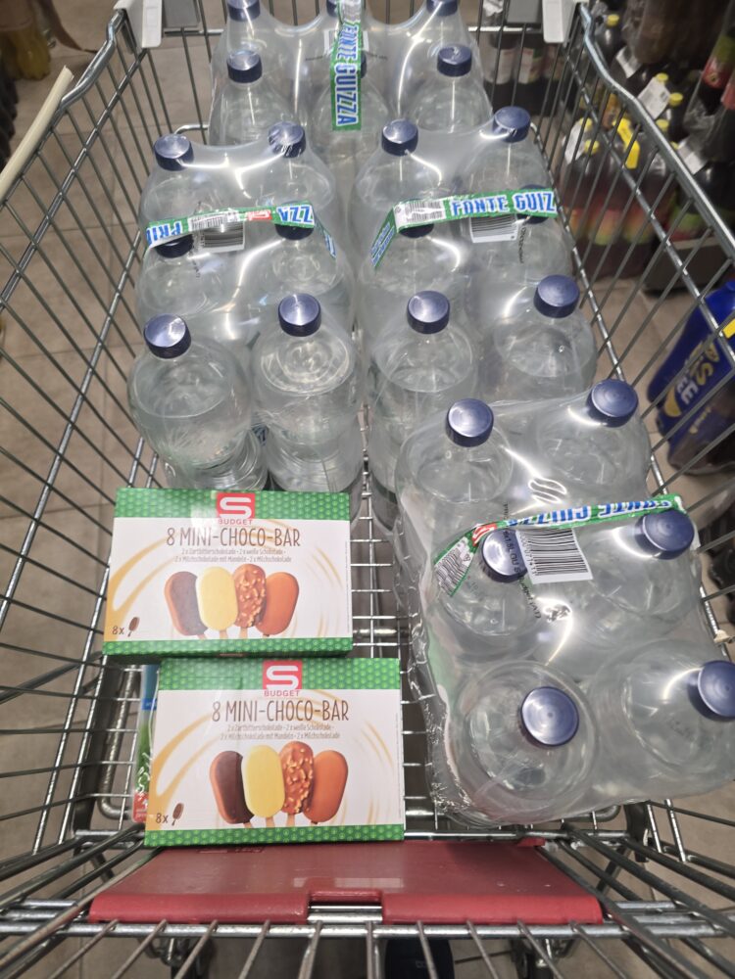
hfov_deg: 58.9
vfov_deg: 73.9
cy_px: 490
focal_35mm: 23
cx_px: 368
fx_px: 651
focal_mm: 6.3
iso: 80
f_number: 1.7
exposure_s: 1/100
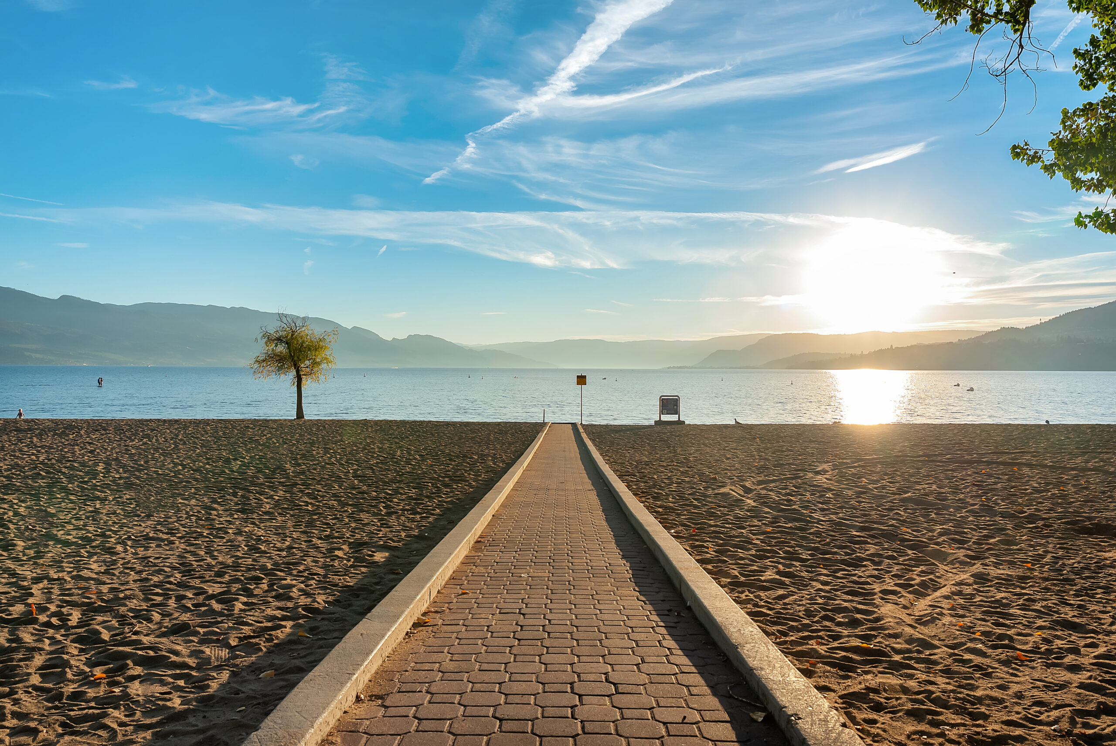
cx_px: 558
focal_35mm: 26
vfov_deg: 49.1
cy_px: 373
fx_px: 816
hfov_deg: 68.7
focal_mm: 26.3
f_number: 10
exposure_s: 1/125
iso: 400
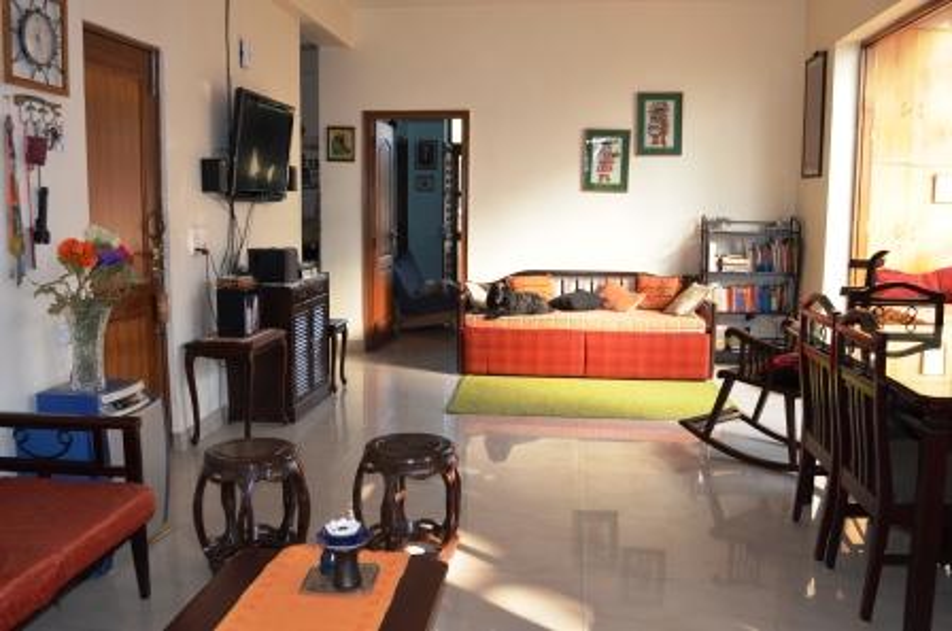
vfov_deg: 39.8
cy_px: 316
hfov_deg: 57.3
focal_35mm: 33
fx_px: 871
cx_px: 476
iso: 125
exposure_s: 1/30
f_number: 5.6
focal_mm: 22
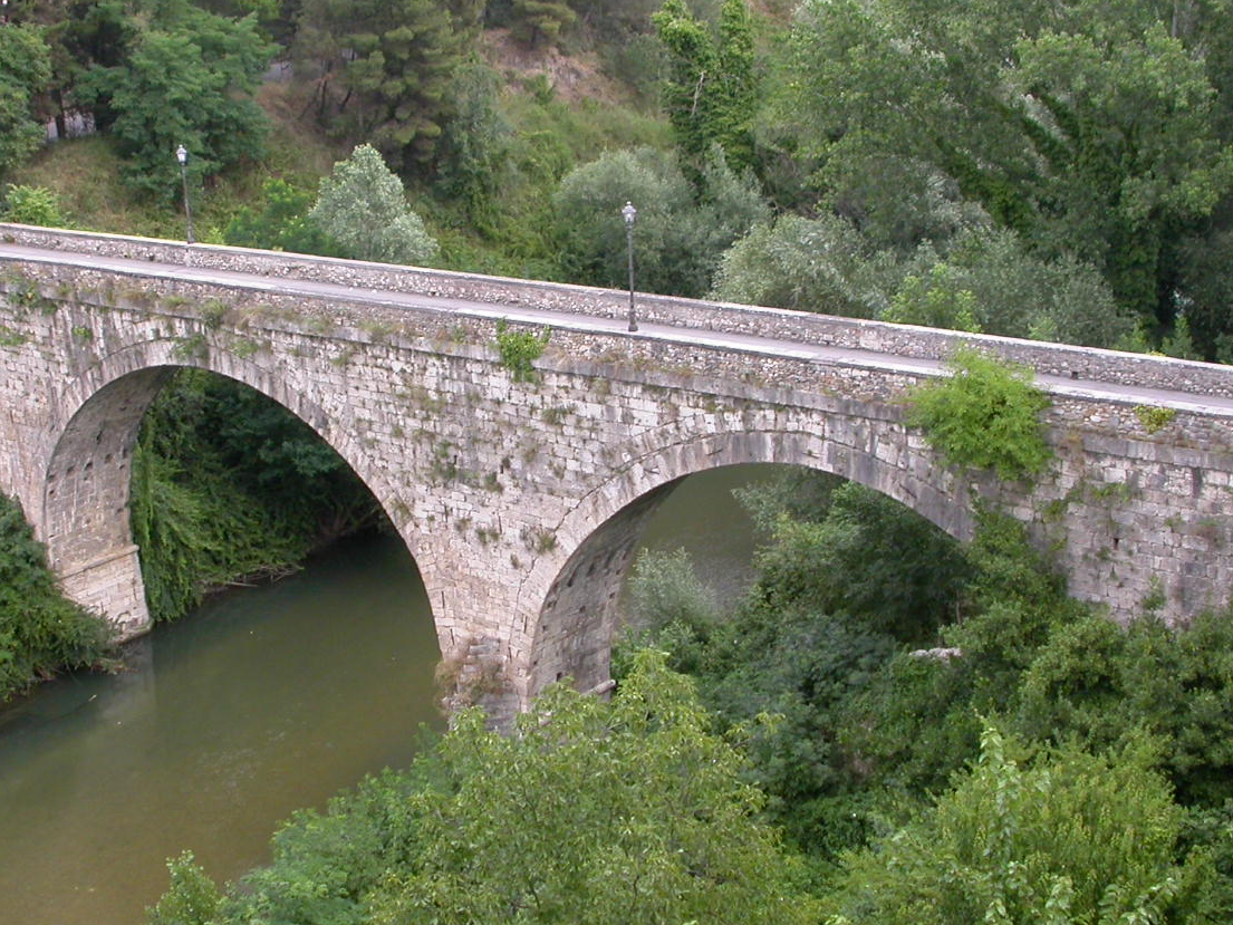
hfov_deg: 34.9
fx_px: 1959
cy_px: 471
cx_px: 526
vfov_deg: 26.6
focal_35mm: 55
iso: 100
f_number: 4.7
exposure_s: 1/152
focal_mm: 7.85
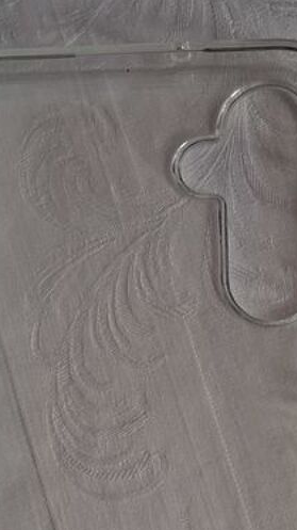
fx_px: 1066
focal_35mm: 76
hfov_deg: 15.8
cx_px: 221
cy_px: 454
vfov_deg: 27.1
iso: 100
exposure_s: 1/100
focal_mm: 3.98
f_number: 1.8
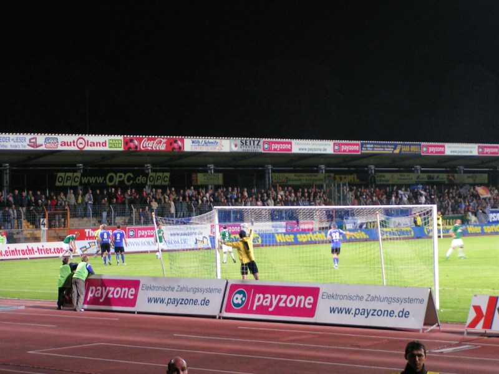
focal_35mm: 99
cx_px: 250
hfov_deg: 19.8
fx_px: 1427
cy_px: 187
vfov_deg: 14.9
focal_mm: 15.2
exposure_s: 1/15
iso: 200
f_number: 3.5
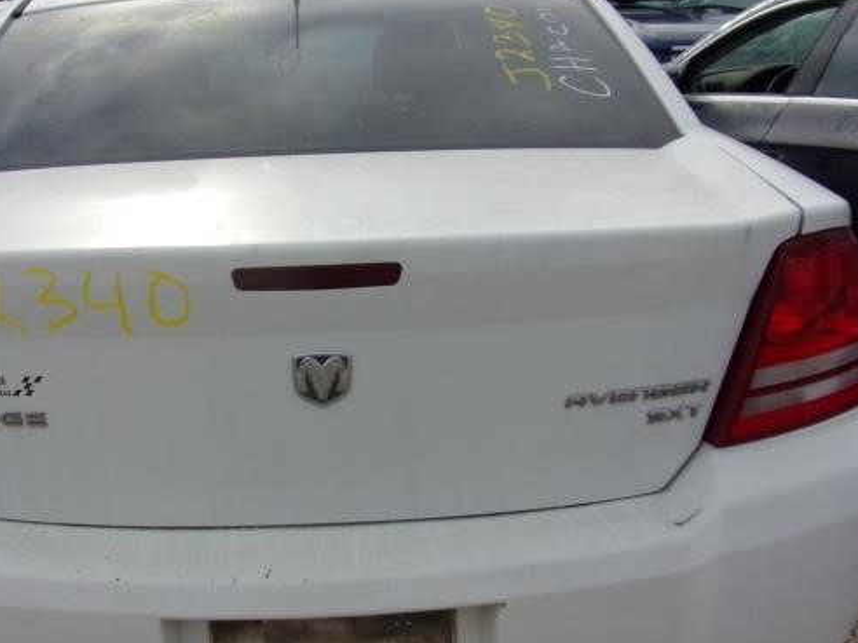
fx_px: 967
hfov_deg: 47.5
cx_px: 328
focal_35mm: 39
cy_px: 376
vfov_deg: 36.7
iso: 80
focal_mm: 4.3
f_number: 3.3
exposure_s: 1/600
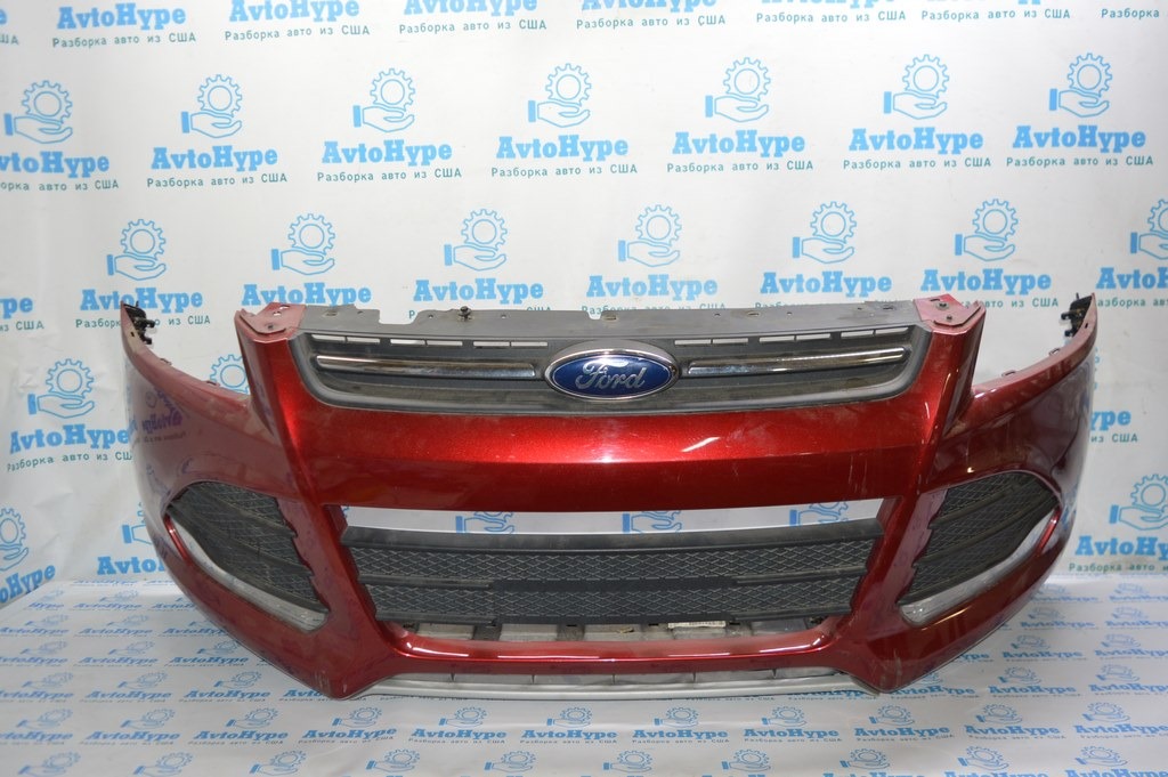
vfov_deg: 43.5
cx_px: 584
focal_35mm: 30
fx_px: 973
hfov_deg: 62.0
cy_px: 388
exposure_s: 1/60
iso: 400
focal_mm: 20
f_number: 4
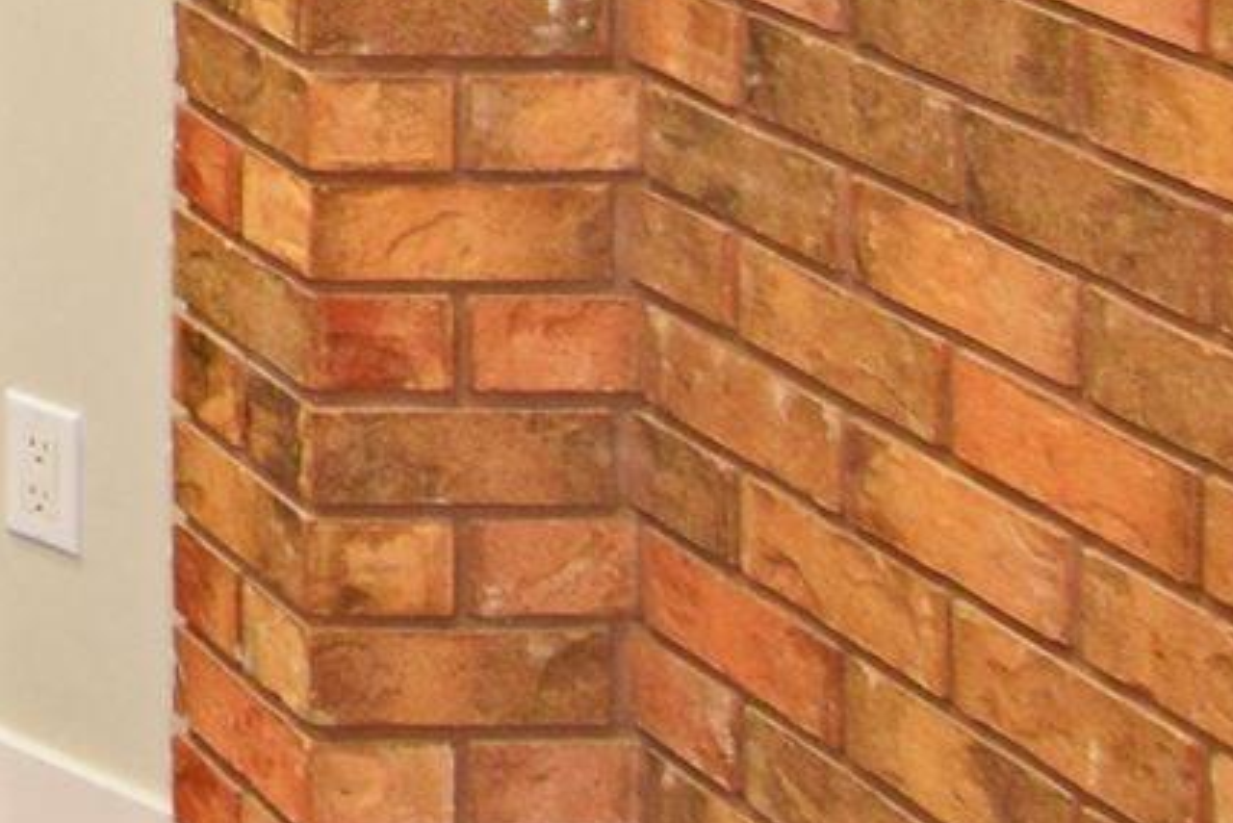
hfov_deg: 13.2
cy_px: -1196
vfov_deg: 10.0
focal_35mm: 119
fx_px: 4063
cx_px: -1669
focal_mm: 11
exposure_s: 1/60
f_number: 3.5
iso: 800
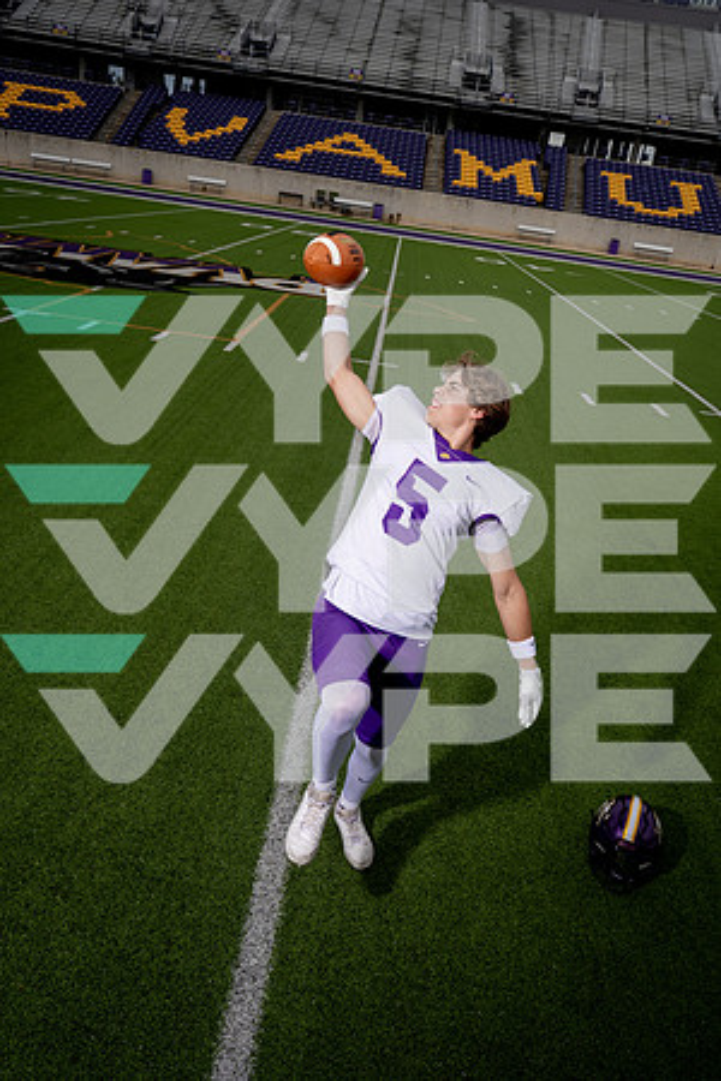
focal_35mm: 28
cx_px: 360
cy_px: 540
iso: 100
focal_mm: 28
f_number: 8
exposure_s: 1/250
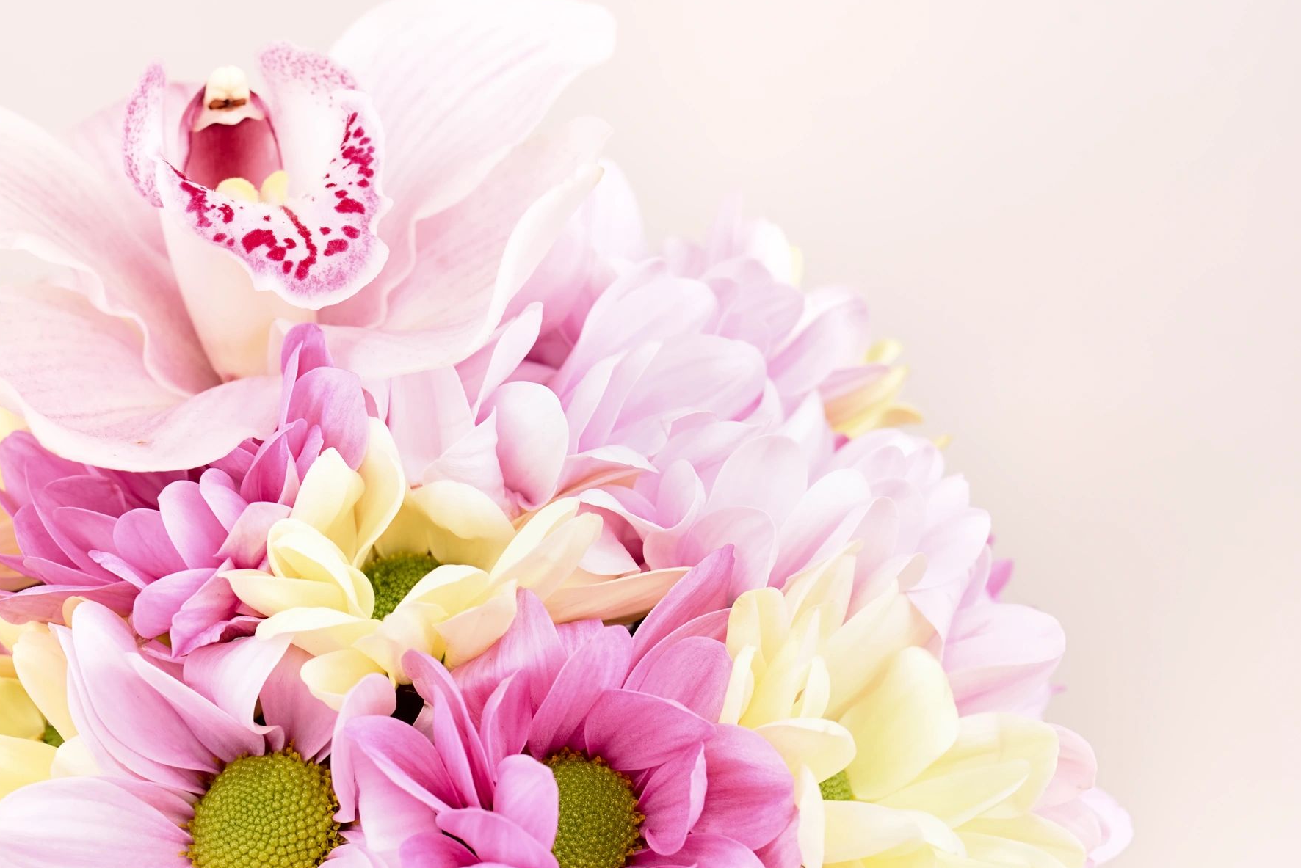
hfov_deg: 30.7
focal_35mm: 65
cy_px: 526
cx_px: 424
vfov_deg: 20.9
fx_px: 2350
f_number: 8
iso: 100
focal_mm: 45
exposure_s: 1/160
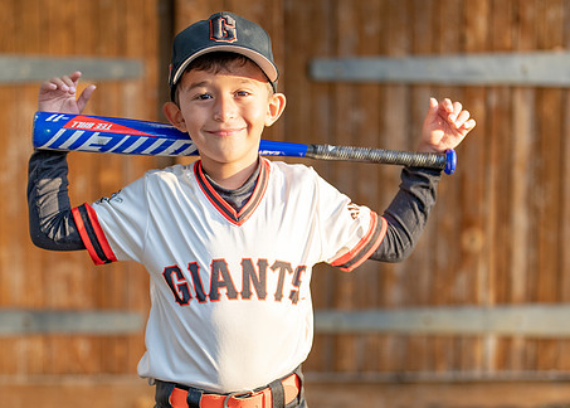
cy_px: 251
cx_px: 214
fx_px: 1344
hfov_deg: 23.9
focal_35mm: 83
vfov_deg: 17.2
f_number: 1.2
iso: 100
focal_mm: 50
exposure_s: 1/1250
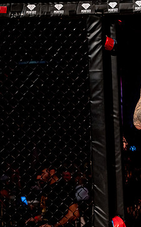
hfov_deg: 15.4
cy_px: 107
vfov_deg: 25.2
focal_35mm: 82
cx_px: 161
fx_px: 505
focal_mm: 50
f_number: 2.8
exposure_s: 1/640
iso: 2500
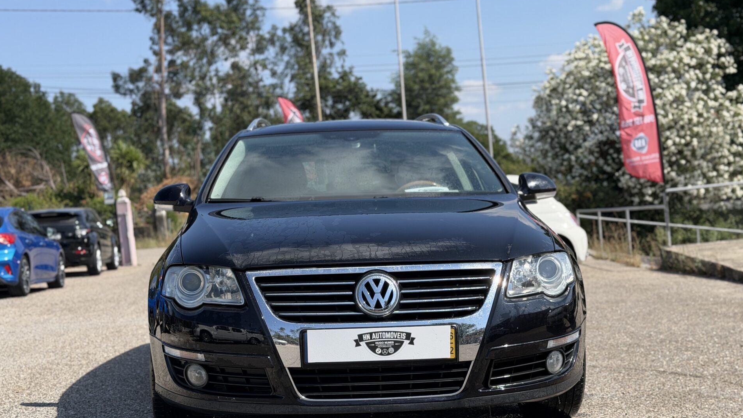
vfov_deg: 22.6
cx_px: 369
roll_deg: +5.0
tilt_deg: -3.5
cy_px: 258
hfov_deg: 39.2
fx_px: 1044
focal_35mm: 53
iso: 64
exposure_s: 1/3534
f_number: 1.78
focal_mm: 6.76
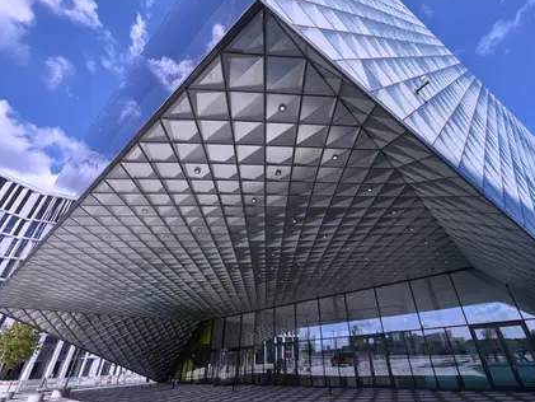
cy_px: 196
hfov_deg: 94.2
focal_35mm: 16
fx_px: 247
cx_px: 295
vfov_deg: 78.1
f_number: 8
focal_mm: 14
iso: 100
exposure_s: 1/200
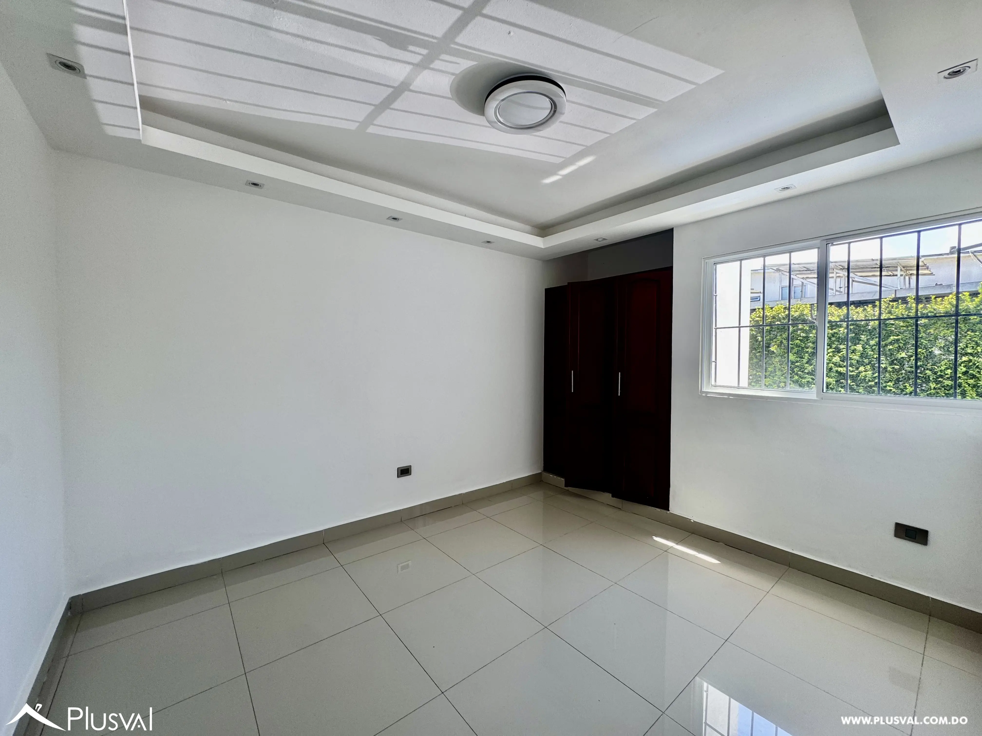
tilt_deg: -3.1
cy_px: 368
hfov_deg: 102.1
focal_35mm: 14
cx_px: 491
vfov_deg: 85.7
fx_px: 397
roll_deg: -0.7
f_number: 2.2
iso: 64
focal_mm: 2.22
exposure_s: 1/99
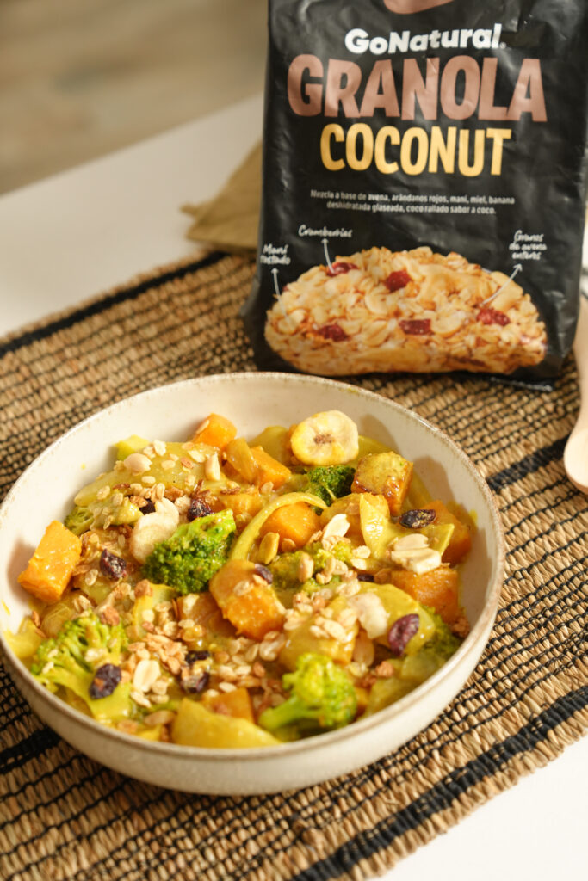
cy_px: 440
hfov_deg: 21.9
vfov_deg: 32.4
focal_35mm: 62
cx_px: 294
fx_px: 1518
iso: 1000
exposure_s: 1/100
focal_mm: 62
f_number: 4.5
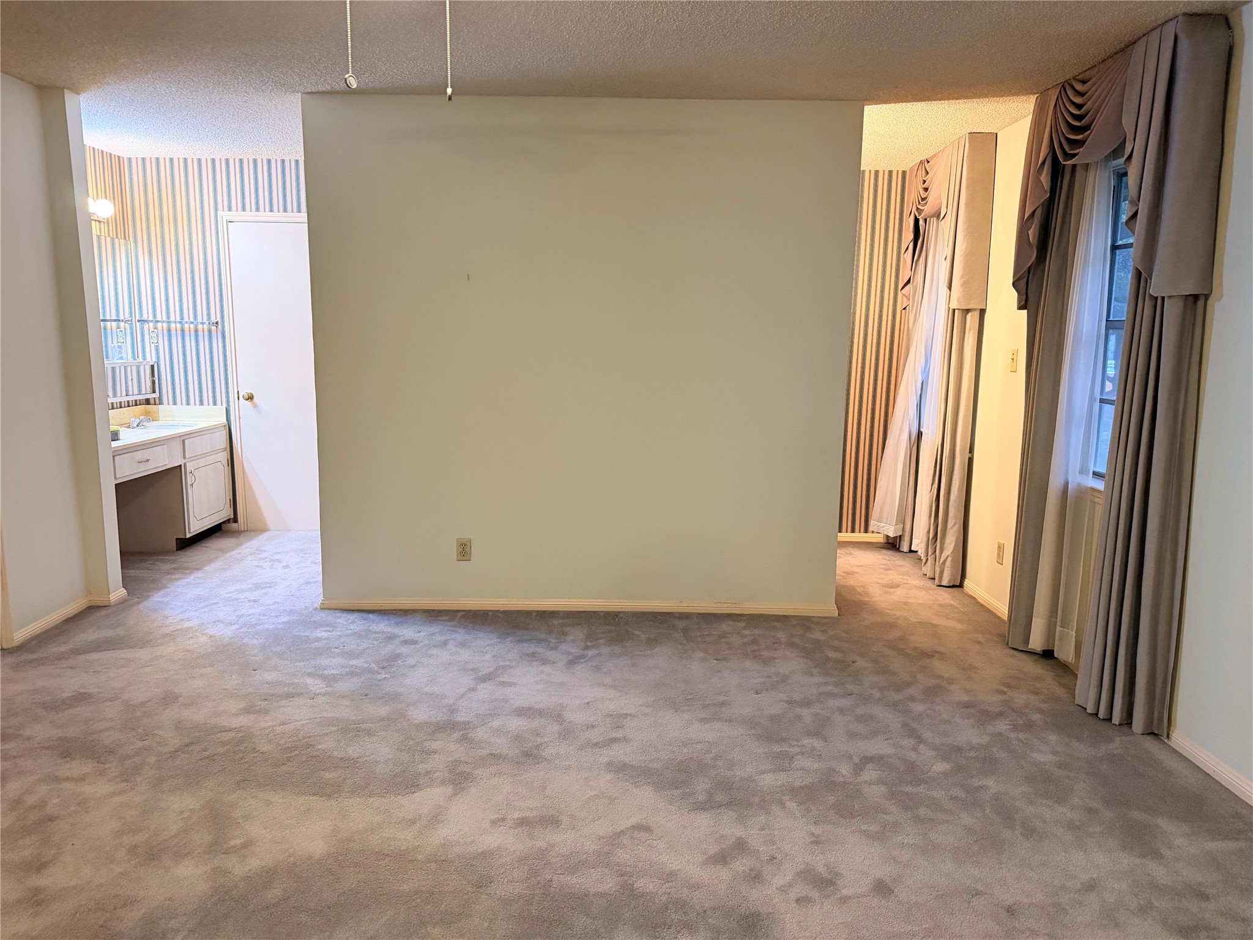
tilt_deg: -8.8
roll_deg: +0.0
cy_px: 470
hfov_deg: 71.6
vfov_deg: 56.8
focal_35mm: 24
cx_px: 626
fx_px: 869
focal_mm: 6.76
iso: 640
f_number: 1.78
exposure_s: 1/60
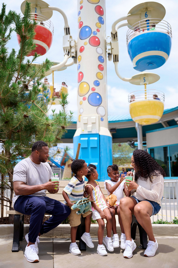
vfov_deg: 57.2
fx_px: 245
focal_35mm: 33
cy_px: 134
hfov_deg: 40.0
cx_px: 89
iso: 100
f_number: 2.8
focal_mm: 33
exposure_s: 1/1250
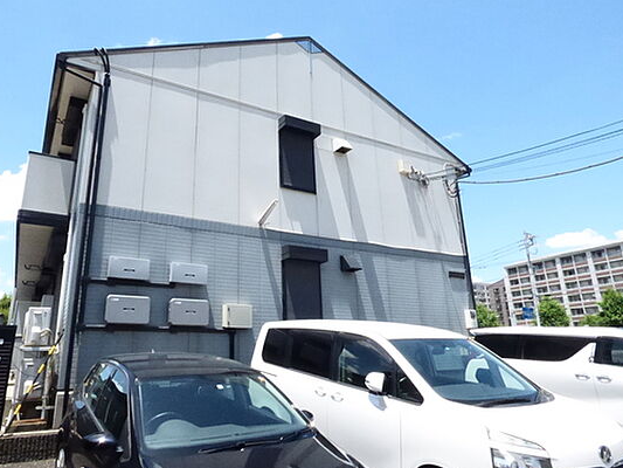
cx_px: 265
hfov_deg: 71.2
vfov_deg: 56.8
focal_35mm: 24
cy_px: 223
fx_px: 432
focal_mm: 3.58
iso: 1600
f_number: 8
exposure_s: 1/2000
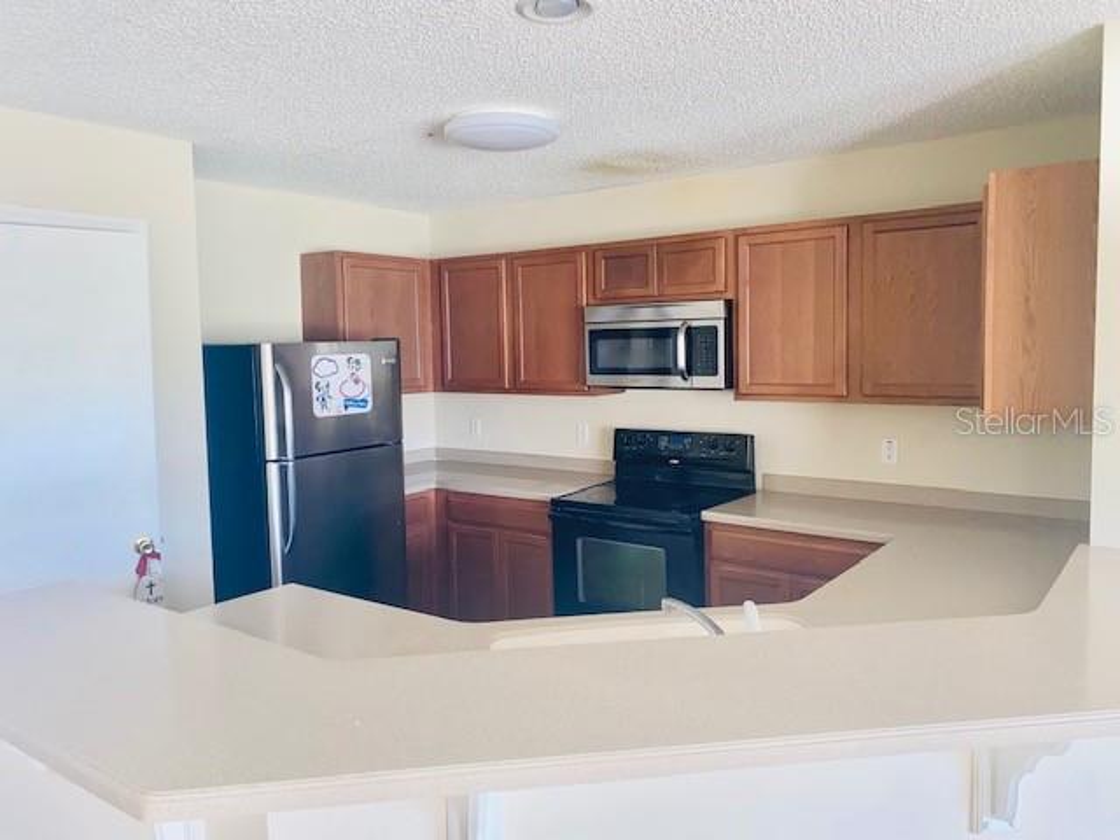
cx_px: 560
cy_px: 420
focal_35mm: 26
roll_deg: +1.1
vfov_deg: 53.1
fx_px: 841
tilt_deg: -5.8
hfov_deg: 67.3
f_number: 1.8
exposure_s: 1/31
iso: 32
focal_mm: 4.25
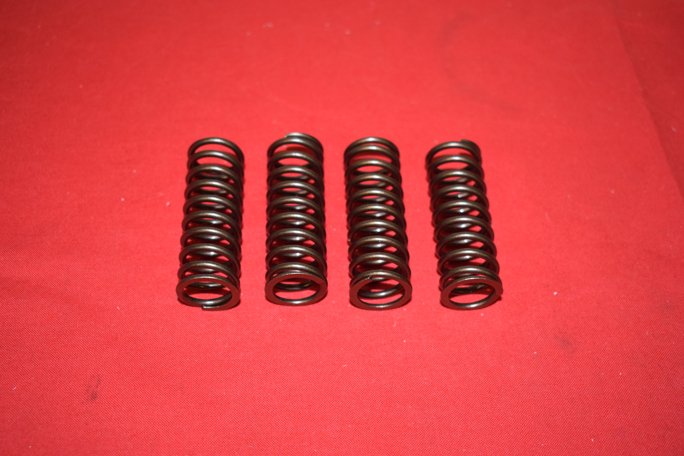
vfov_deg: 28.1
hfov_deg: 41.1
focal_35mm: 48
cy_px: 228
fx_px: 912
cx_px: 342
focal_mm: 32
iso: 1250
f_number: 5
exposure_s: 1/200
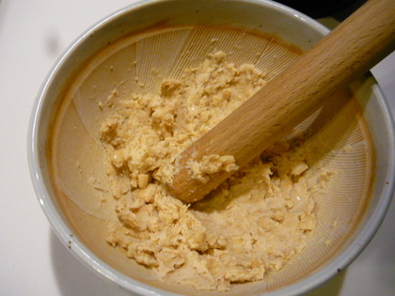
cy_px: 148
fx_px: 377
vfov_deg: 42.9
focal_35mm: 33
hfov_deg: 55.4
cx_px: 198
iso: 400
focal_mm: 5.5
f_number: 2.8
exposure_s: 1/10
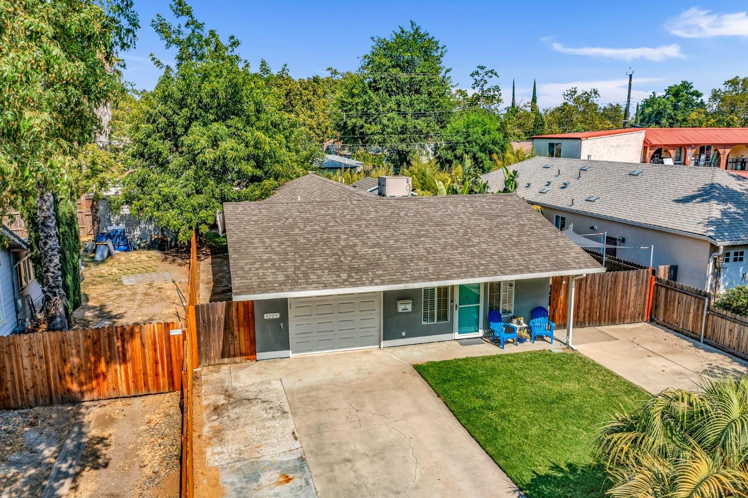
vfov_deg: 46.4
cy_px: 249
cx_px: 374
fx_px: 582
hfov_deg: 65.5
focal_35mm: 28
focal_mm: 10.26
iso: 100
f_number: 5.6
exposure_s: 1/500
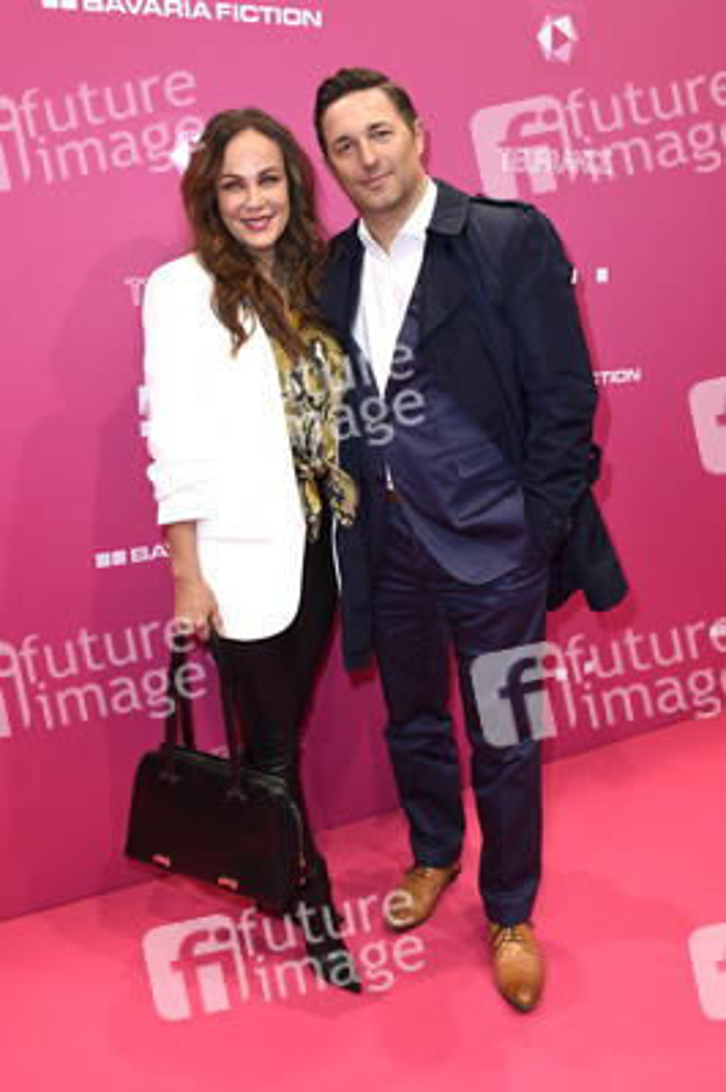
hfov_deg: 43.5
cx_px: 363
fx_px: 909
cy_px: 546
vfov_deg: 62.0
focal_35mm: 30
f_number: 6.3
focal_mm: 20
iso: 640
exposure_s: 1/160
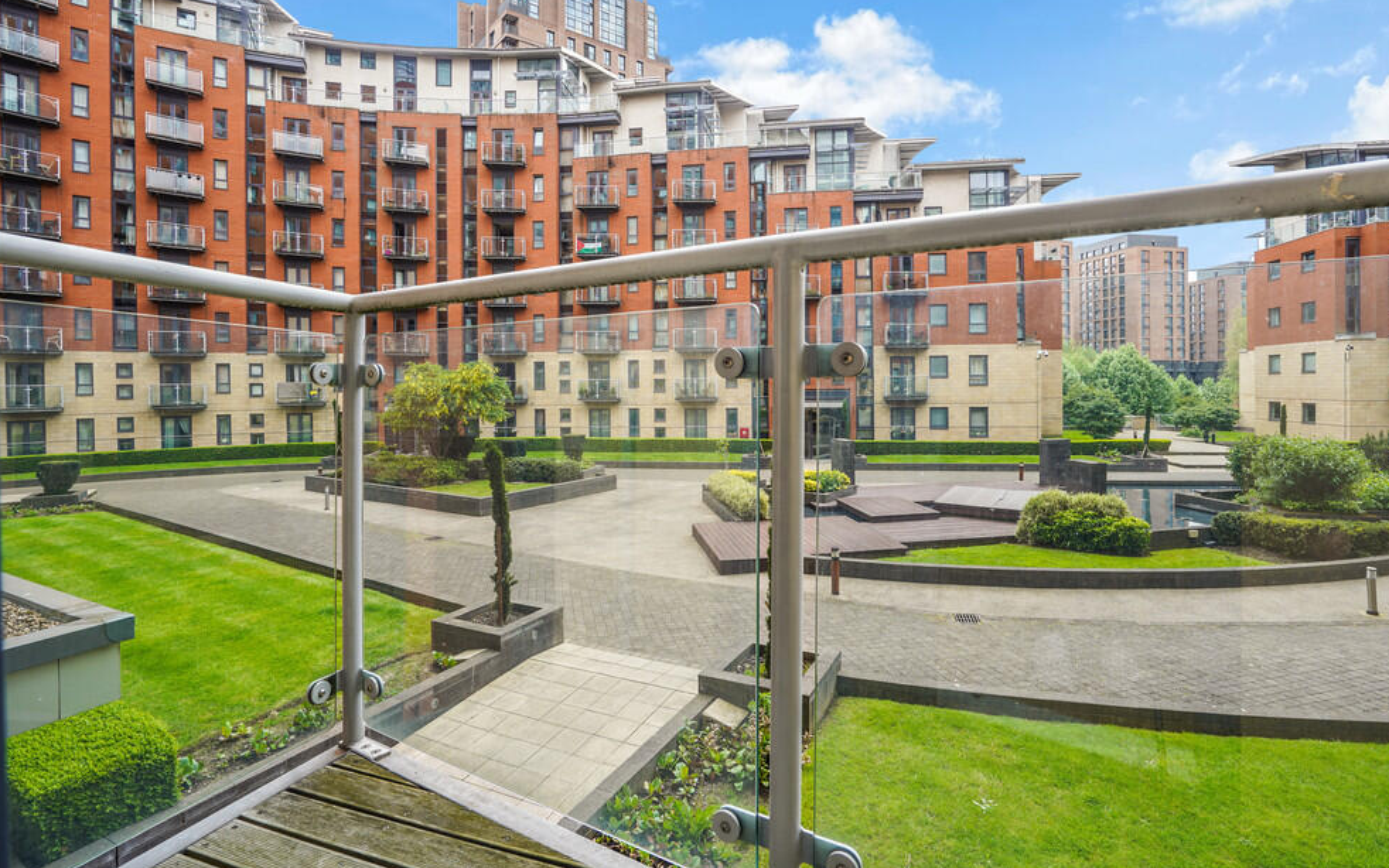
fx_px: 644
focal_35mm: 17
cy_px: 395
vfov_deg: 67.9
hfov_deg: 94.3
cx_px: 720
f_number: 9
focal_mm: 16
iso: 100
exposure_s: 1/40
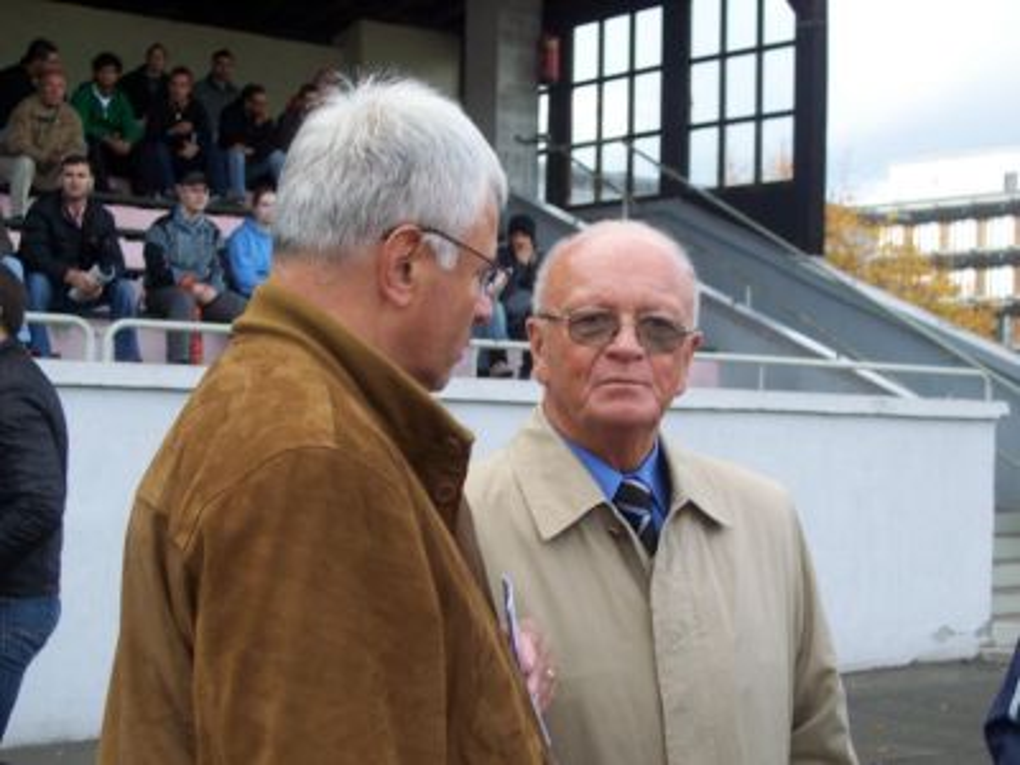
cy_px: 382
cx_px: 510
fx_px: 1915
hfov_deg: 29.8
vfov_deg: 22.6
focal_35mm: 65
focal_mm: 13.3
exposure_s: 1/90
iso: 100
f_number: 4
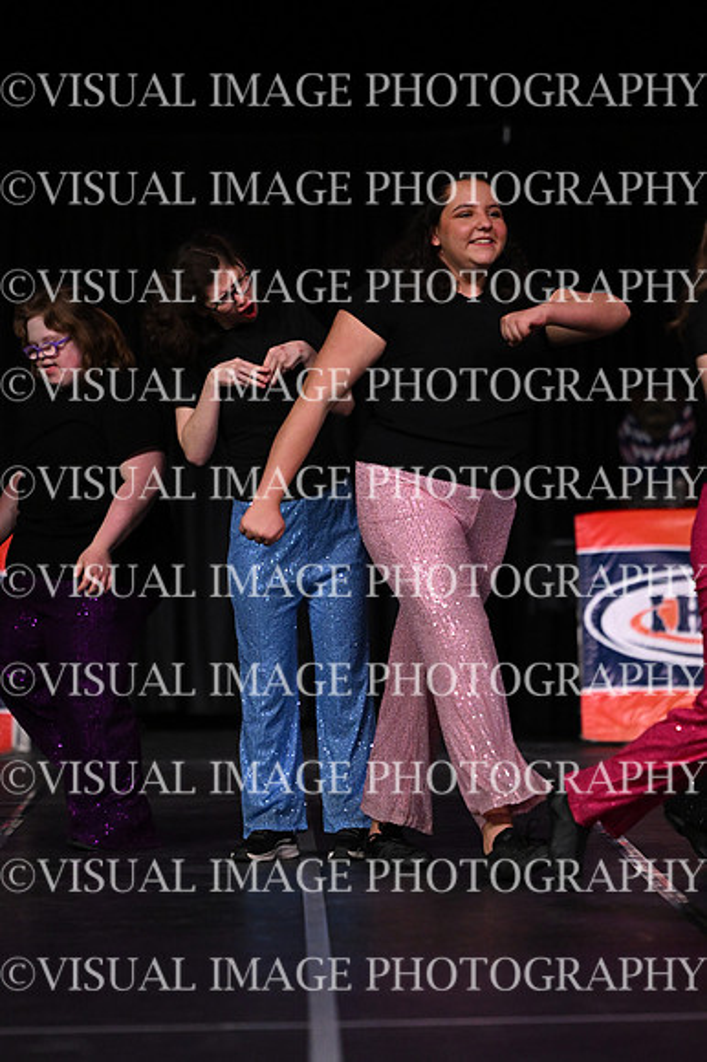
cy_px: 531
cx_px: 354
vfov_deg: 9.5
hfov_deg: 6.3
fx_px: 6400
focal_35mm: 217
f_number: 2.8
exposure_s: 1/1000
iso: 4000
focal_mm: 145
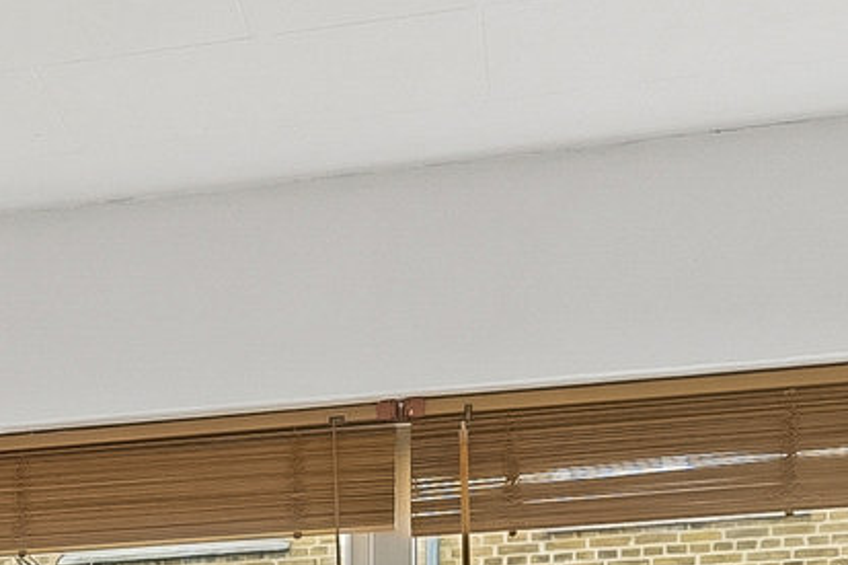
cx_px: -585
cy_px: 999
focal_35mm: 109
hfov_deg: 16.3
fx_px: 2566
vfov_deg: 11.7
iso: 200
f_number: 5.6
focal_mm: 15
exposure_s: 1/25
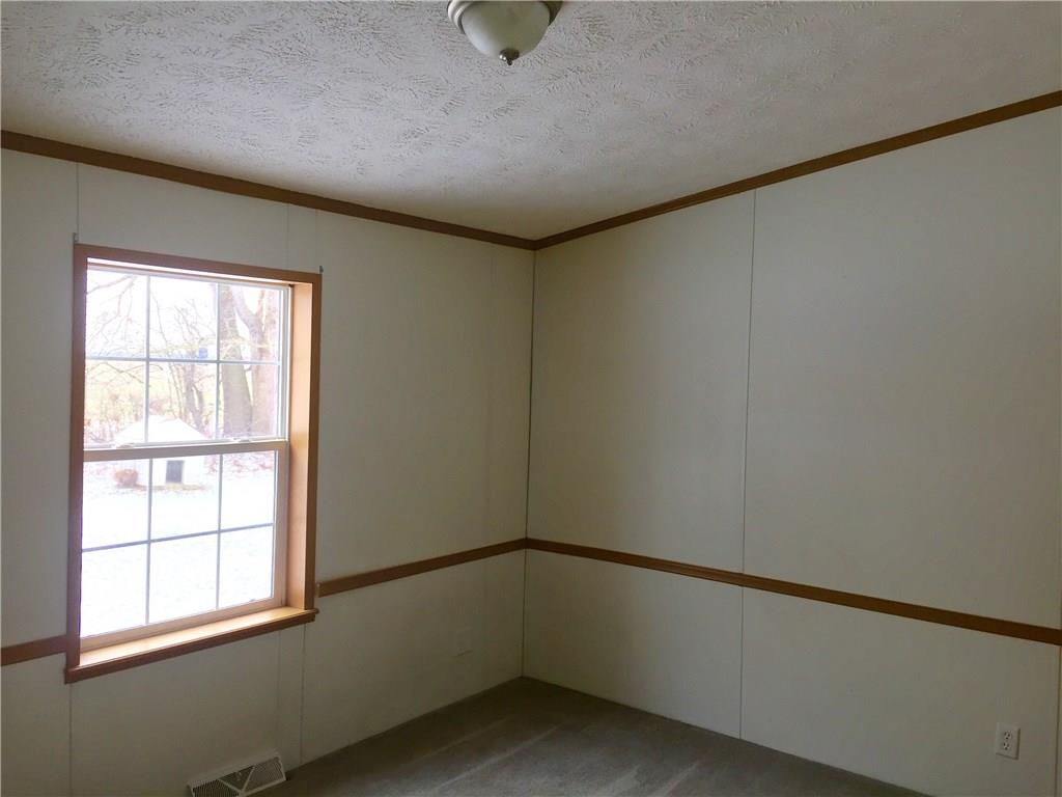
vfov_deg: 48.2
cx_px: 531
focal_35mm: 29
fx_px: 890
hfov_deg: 61.7
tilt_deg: -2.5
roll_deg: -0.8
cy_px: 398
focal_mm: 4.15
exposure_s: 1/60
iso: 40
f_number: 2.2
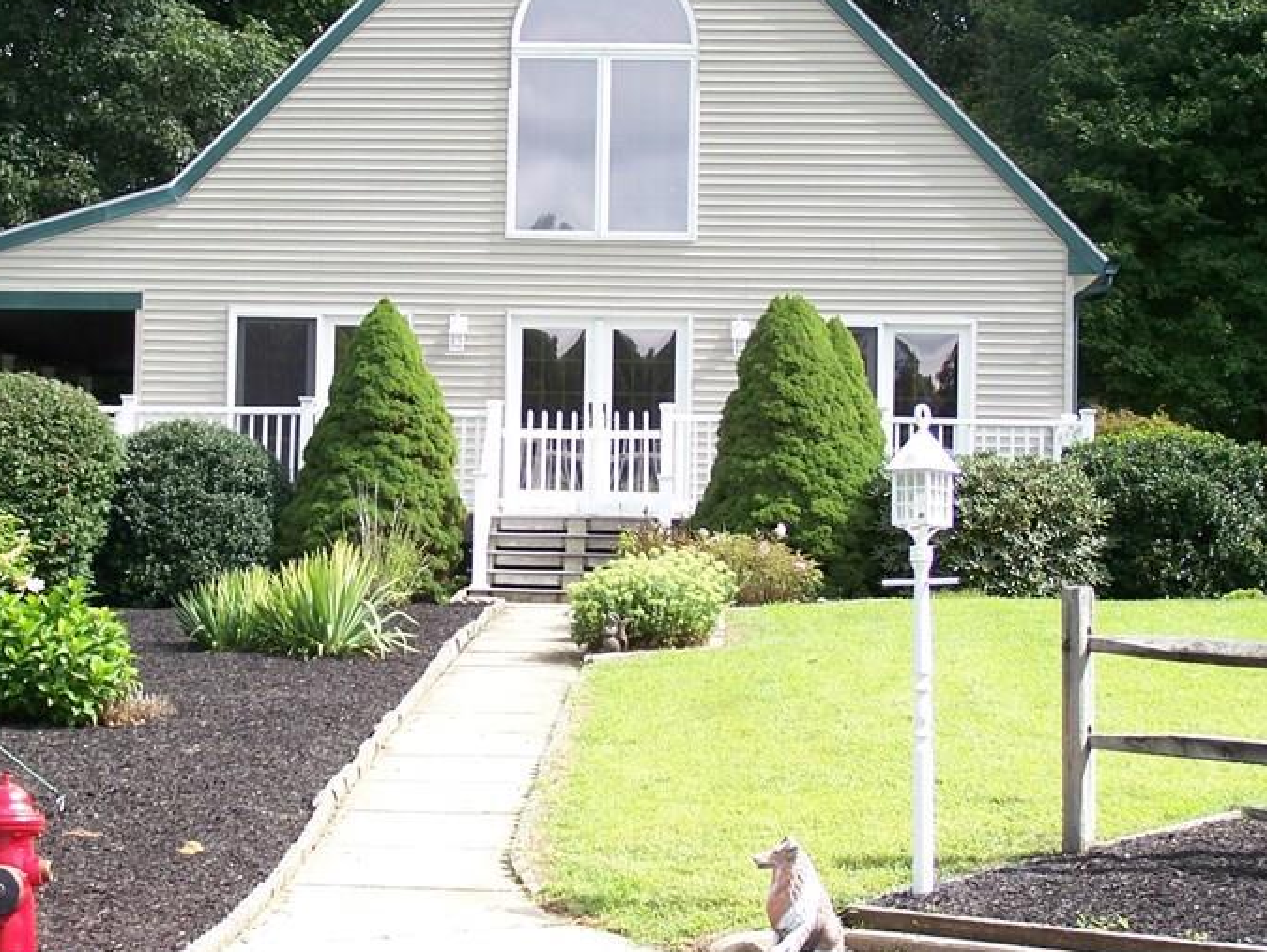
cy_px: 344
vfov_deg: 15.2
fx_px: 3552
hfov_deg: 20.2
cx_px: 459
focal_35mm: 97
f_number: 3.2
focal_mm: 10.7
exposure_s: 1/400
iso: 80
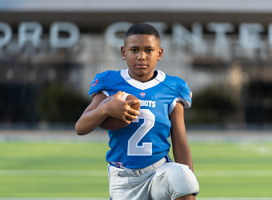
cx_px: 152
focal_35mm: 159
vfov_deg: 9.2
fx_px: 1237
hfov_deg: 12.5
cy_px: 98
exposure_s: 1/500
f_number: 2.8
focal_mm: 138
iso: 100
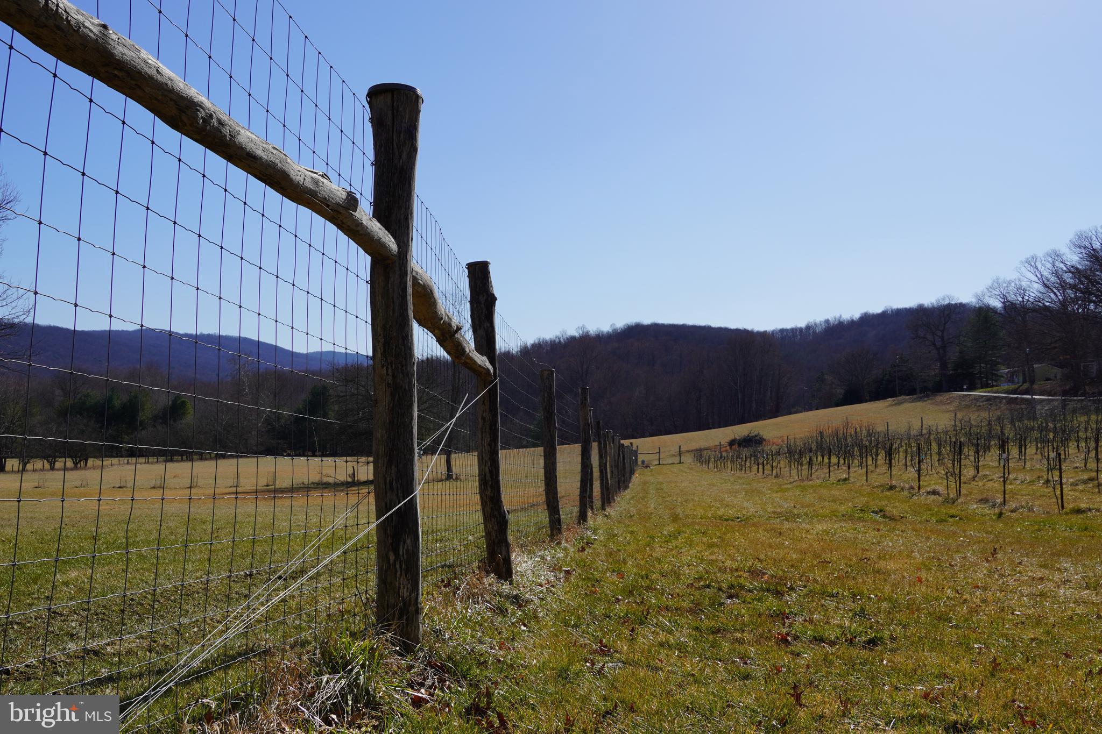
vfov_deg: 36.9
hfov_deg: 53.1
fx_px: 1102
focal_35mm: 36
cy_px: 367
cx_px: 551
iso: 100
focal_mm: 24
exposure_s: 1/320
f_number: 10
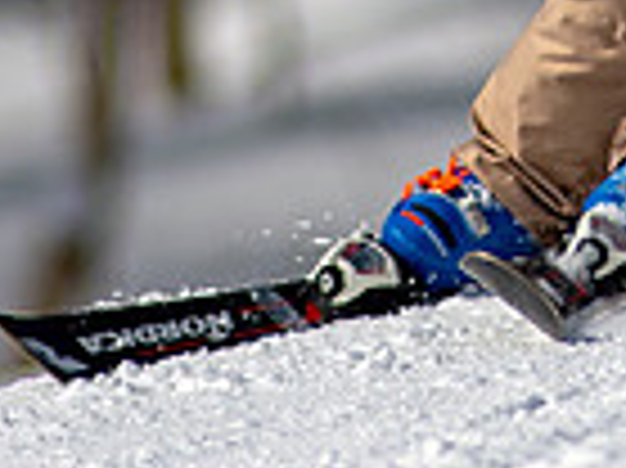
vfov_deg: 0.7
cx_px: 792
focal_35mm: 2008
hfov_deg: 1.0
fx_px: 36282
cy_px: -419
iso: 100
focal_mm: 300
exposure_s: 1/8000
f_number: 2.8
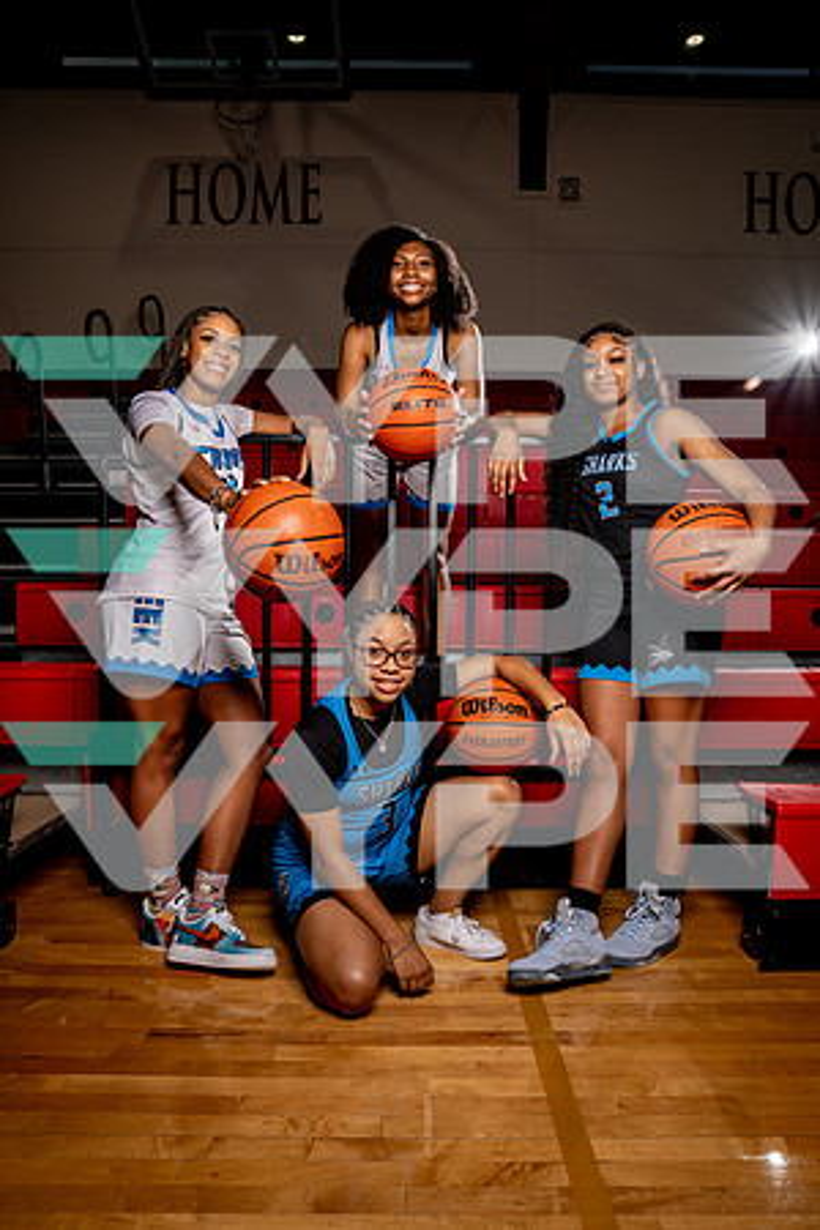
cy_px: 615
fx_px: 820
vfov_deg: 73.7
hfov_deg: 53.1
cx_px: 410
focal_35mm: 24
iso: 100
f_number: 7.1
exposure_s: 1/250
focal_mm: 24
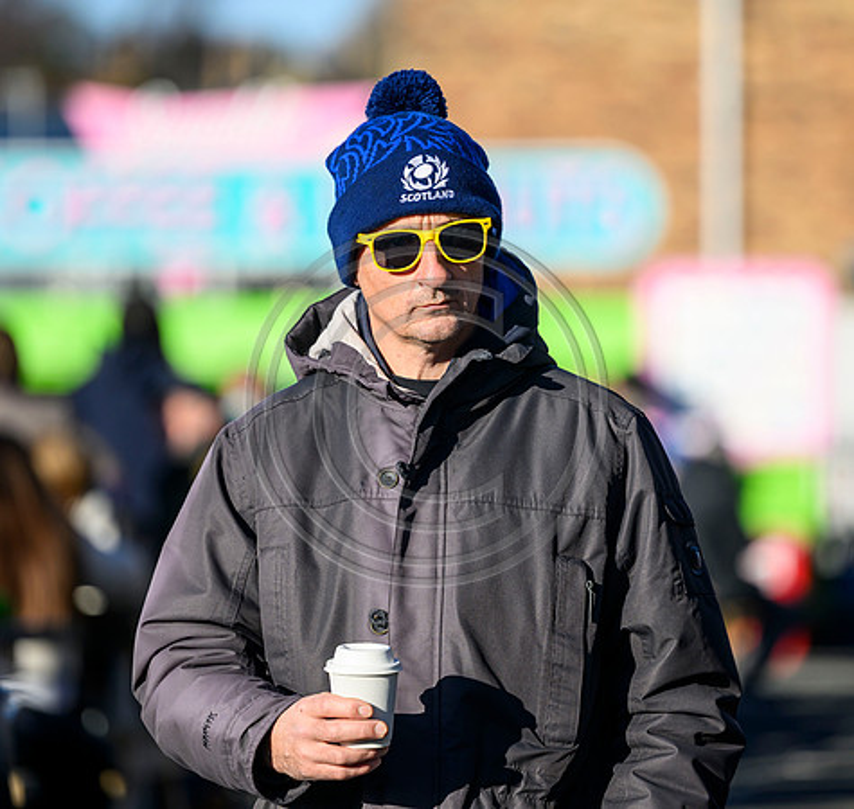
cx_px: 489
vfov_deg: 6.3
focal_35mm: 269
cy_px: 321
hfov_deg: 6.7
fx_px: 7315
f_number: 2.8
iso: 250
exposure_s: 1/4000
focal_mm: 180
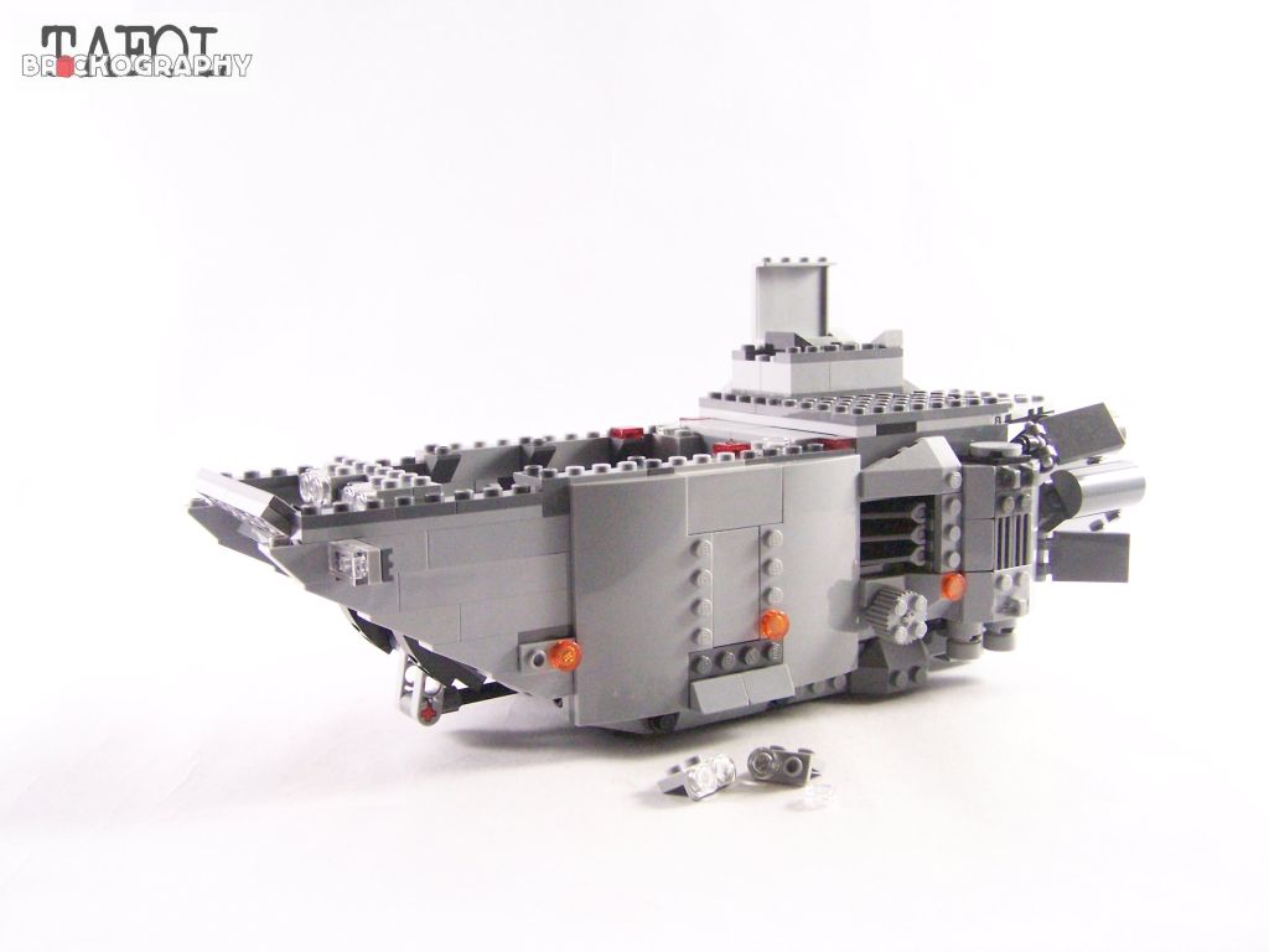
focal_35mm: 38
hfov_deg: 49.0
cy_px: 476
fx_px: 1393
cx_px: 634
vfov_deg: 37.7
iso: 400
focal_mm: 6.3
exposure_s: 1/60
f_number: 3.2
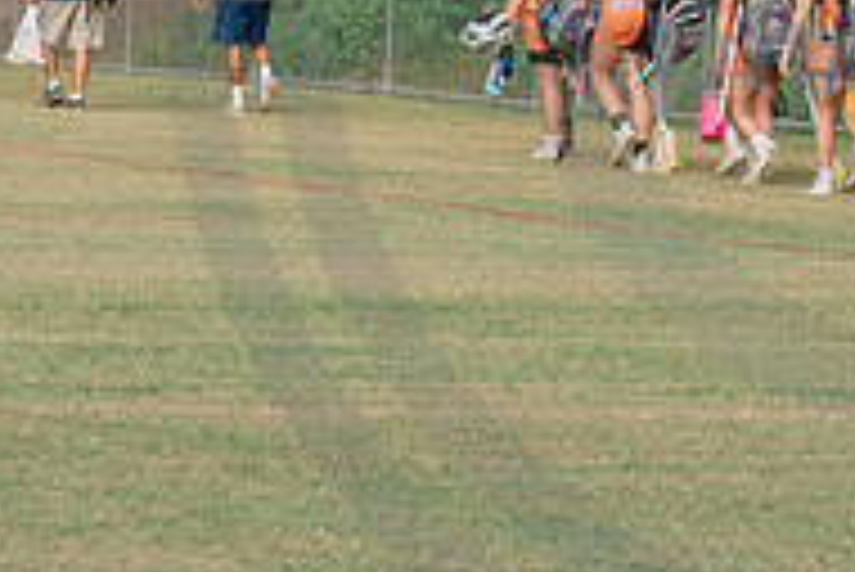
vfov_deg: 5.0
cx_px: 956
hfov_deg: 7.4
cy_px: -123
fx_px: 6536
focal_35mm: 275
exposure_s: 1/500
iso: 250
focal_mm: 70
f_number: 5.6
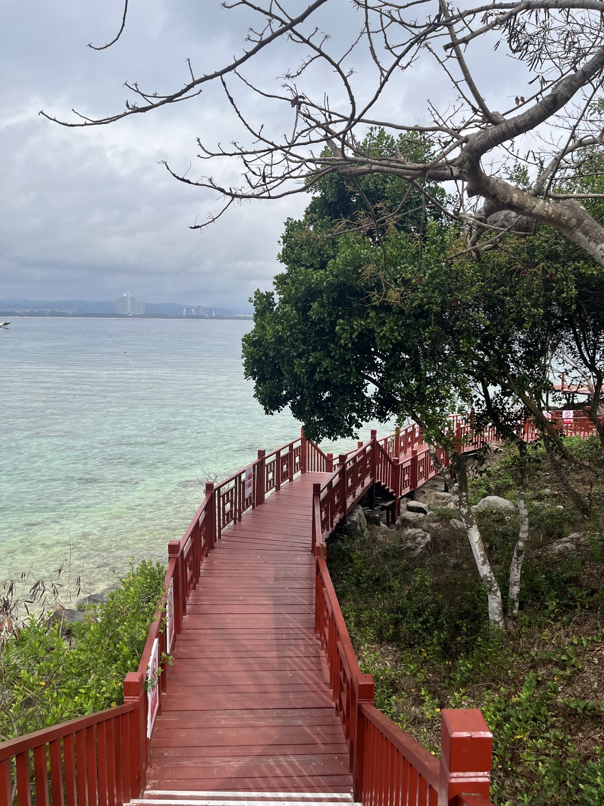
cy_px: 403
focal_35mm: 26
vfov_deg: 67.3
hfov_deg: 53.1
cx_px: 302
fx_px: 605
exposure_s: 1/2358
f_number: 1.6
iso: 50
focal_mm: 5.1
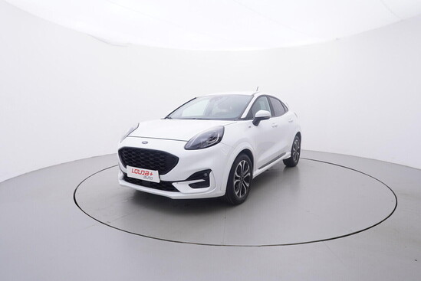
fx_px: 263
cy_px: 140
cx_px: 210
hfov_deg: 77.3
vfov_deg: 56.2
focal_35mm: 22
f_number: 5
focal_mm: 15
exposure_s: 1/80
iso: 200
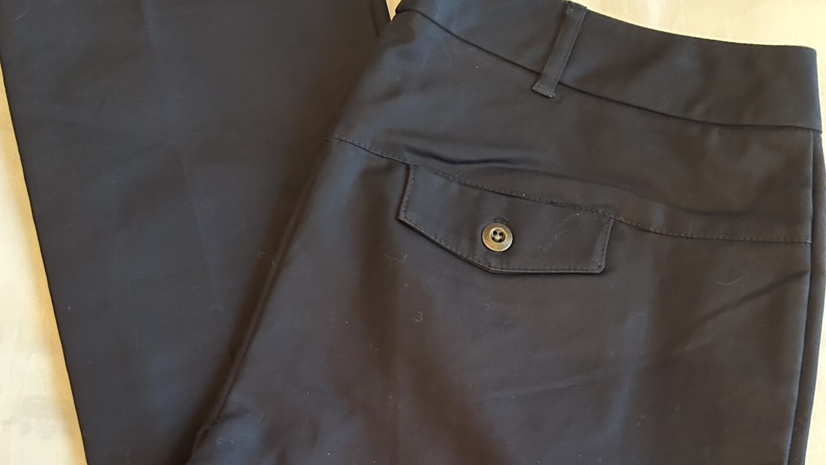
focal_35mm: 38
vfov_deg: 29.1
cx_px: 412
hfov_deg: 52.8
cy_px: 469
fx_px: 832
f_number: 1.5
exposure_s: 1/30
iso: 640
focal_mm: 5.7
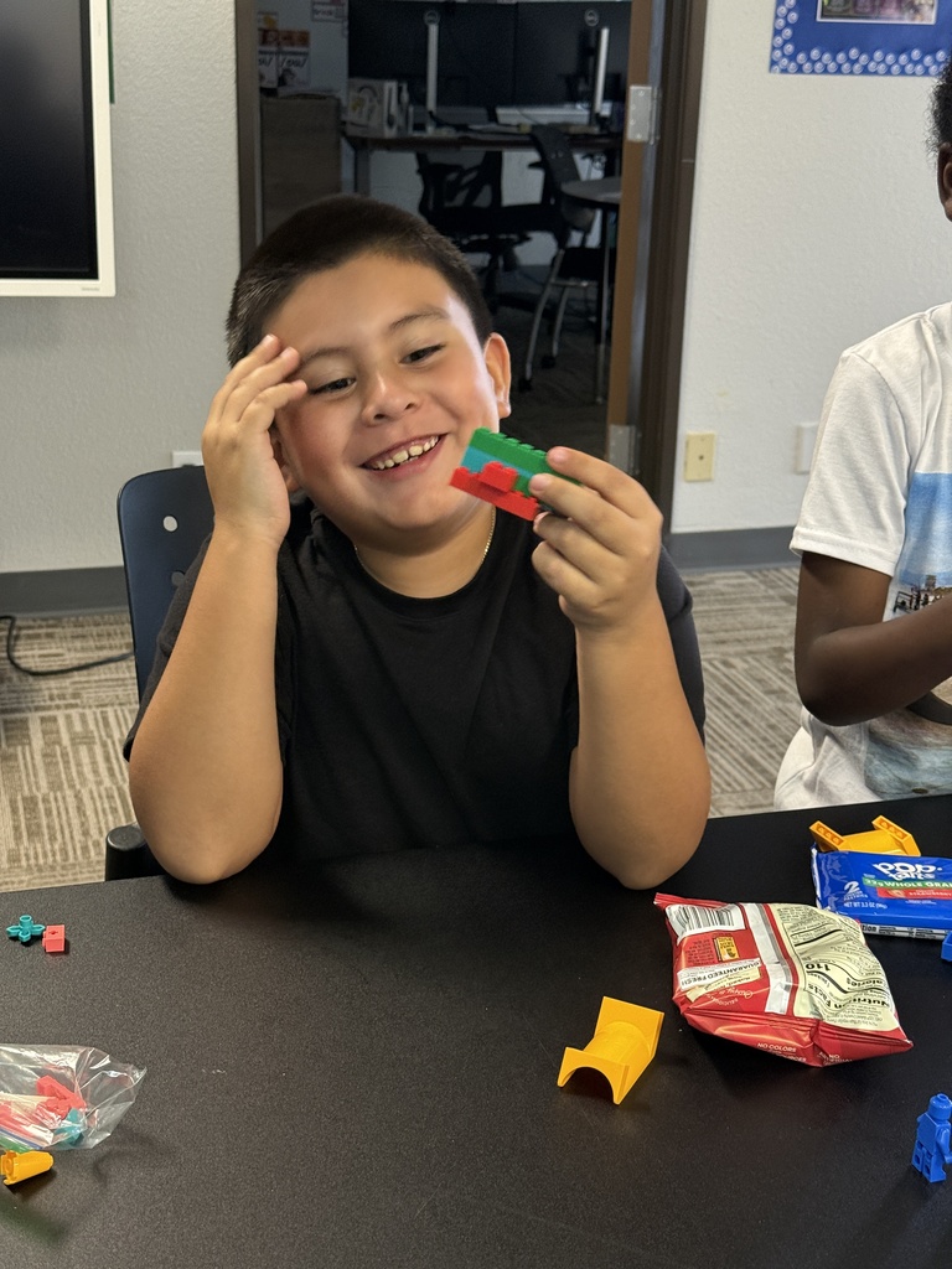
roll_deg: -2.1
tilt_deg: -19.7
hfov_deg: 30.3
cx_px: 476
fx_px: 1760
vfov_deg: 39.7
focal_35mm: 48
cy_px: 634
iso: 320
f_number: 1.78
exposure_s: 1/40
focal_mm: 6.76
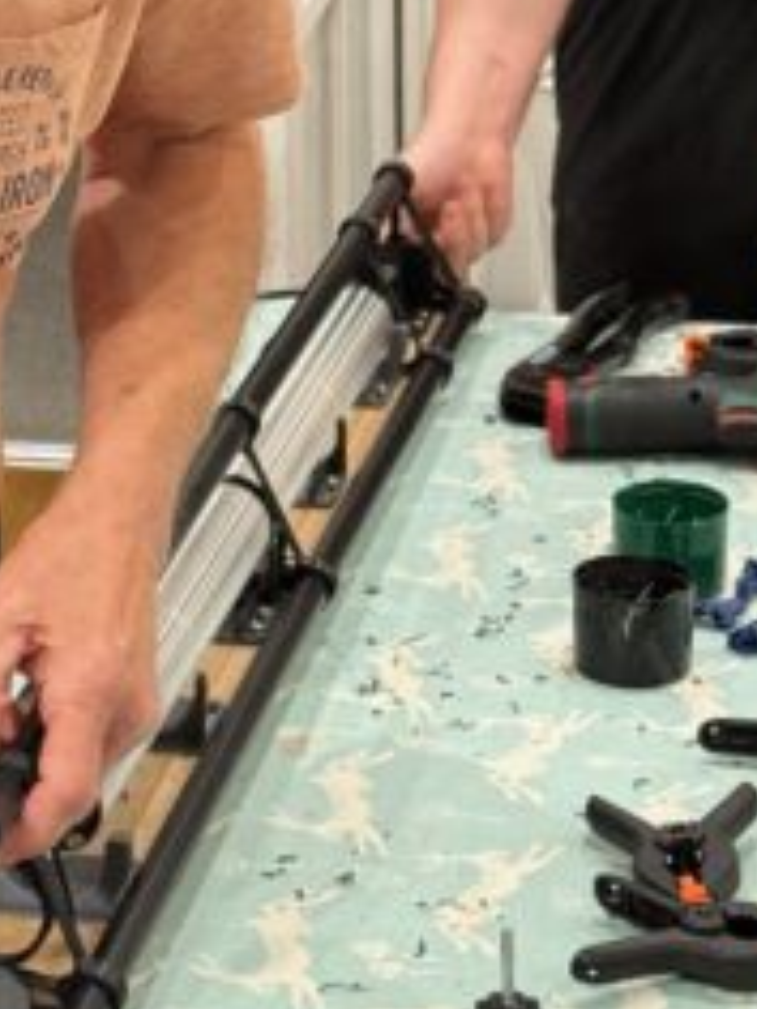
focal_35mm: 122
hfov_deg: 12.1
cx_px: 261
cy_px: 115
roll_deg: +1.6
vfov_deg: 16.0
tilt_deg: -16.0
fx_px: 3557
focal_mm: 6.76
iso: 200
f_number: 1.78
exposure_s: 1/33
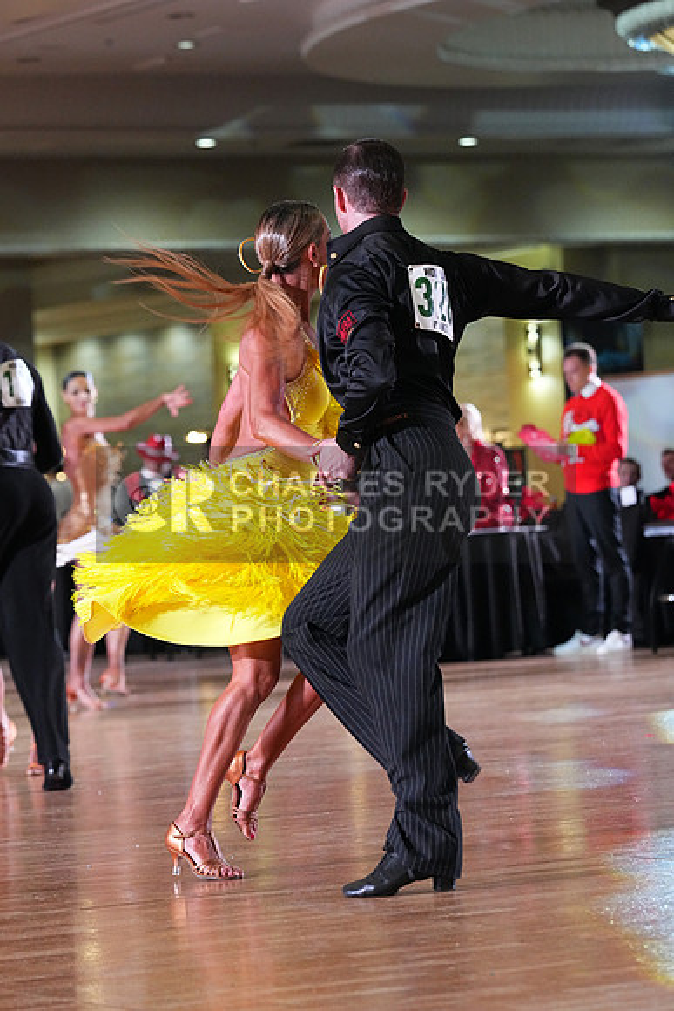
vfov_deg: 14.2
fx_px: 4069
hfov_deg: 9.5
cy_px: 506
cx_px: 337
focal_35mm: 145
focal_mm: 145
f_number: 5
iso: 8000
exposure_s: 1/400
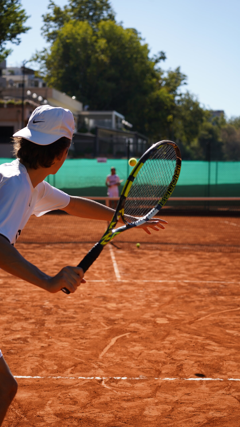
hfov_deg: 16.3
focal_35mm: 74
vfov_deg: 28.6
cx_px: 99
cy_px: 214
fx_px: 837
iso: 100
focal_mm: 70
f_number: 5
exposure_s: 1/500
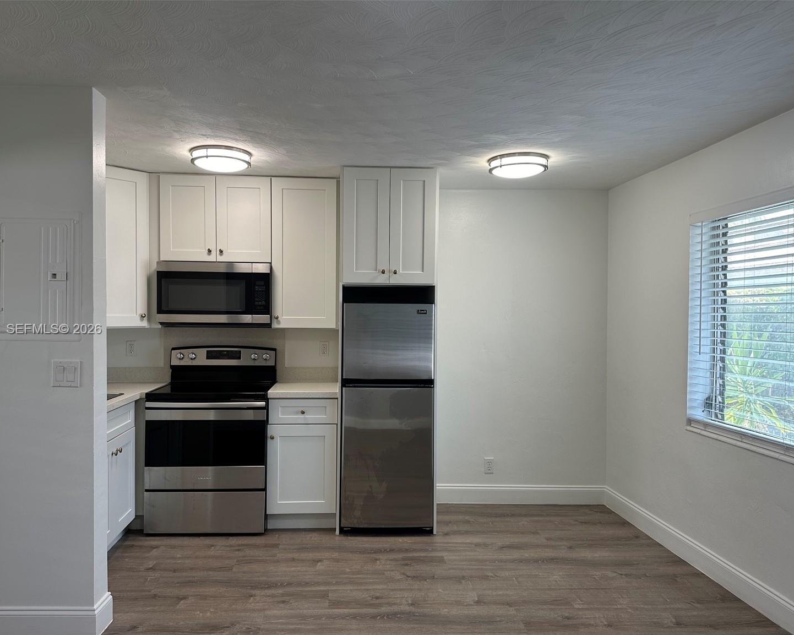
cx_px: 371
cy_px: 330
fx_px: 611
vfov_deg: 54.9
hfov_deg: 66.0
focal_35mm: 26
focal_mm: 6.86
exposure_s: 1/120
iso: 80
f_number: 1.78
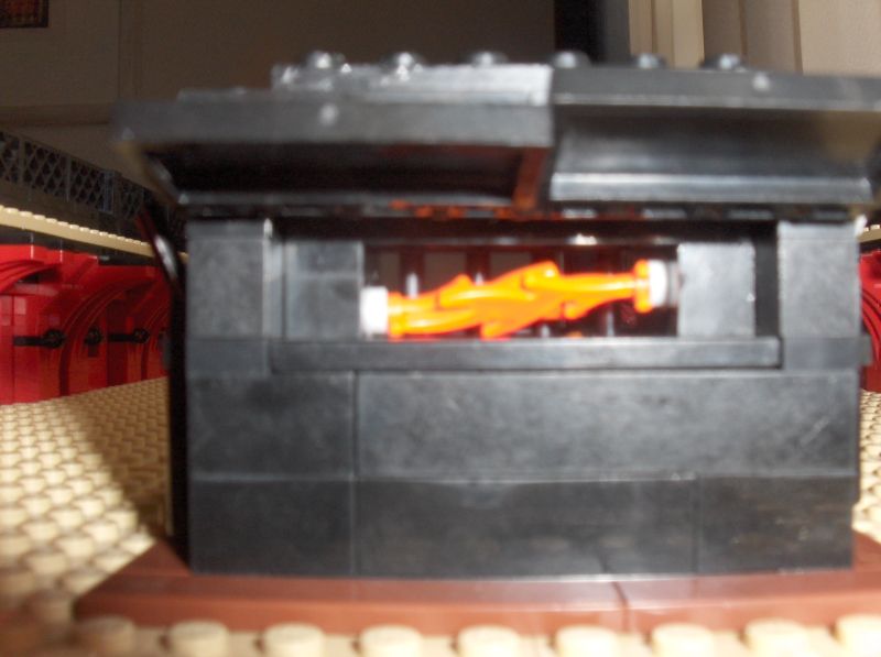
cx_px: 440
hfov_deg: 63.5
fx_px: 711
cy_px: 328
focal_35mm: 28
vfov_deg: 49.6
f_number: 5.6
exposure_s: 1/60
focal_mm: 5.8
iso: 50
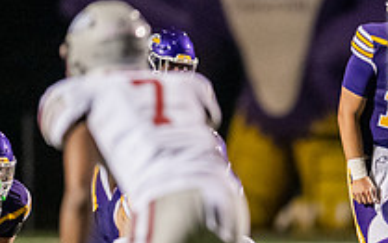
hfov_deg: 2.5
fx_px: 8964
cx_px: 330
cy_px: 177
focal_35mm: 847
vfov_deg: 1.6
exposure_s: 1/800
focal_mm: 300
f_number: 2.8
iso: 6400
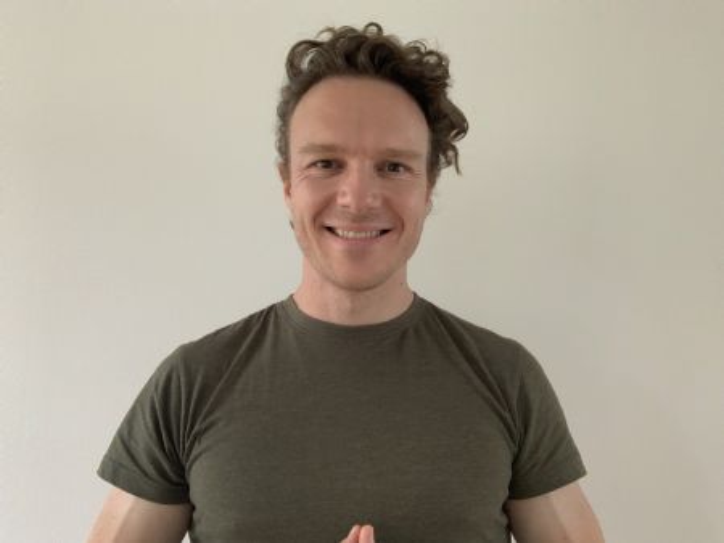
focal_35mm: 32
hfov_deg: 56.8
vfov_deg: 44.2
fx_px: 670
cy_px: 272
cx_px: 362
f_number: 2.2
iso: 200
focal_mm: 2.87
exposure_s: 1/50
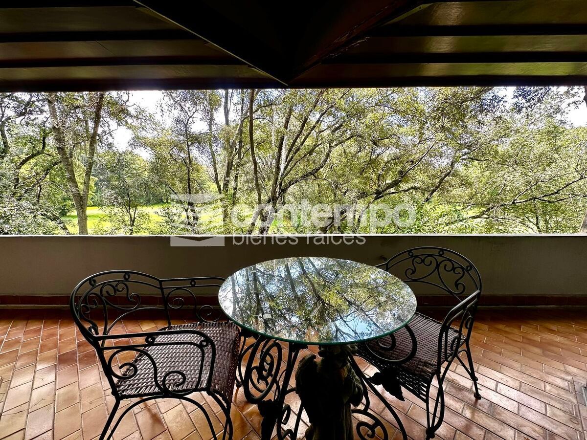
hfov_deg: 102.1
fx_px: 237
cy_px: 220
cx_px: 294
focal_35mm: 14
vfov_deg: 85.7
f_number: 2.2
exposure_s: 1/137
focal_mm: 2.22
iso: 40
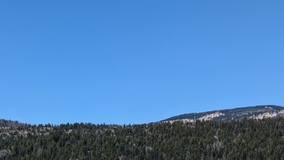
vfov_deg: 14.0
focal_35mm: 85
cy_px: 155
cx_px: 83
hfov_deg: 24.8
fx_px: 640
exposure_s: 1/1767
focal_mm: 6.81
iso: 49
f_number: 1.85
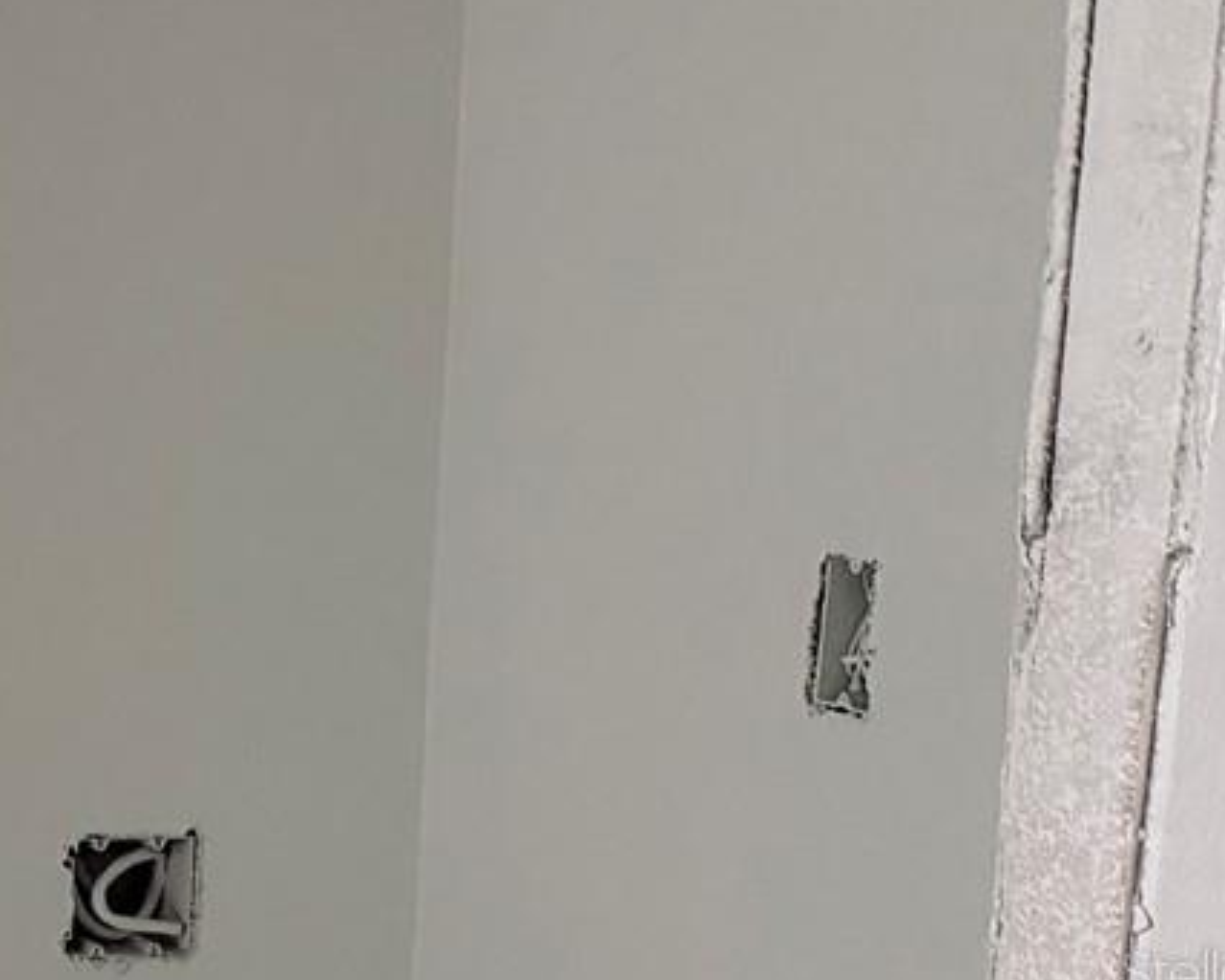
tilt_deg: -11.0
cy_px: 971
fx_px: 3191
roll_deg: +2.5
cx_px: -909
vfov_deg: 17.1
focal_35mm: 88
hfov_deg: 17.9
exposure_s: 1/60
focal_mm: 6.76
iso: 640
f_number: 1.78
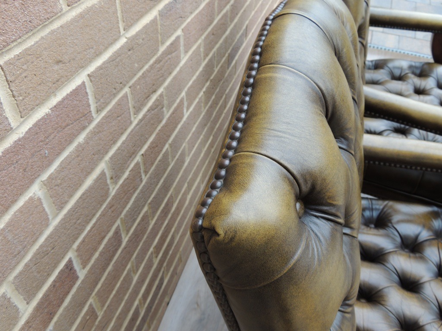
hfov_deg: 60.0
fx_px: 383
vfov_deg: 46.8
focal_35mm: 30
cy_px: 166
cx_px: 221
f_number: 3.1
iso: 100
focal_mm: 5.3
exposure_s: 1/50
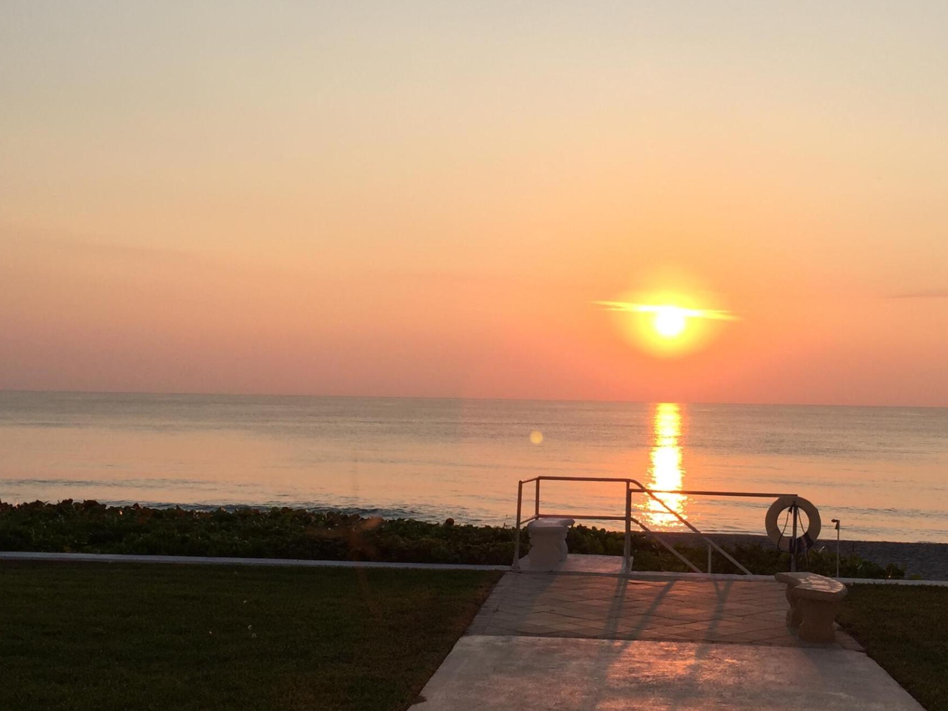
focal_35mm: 49
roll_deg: -1.2
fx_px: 1342
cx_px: 618
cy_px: 387
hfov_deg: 38.5
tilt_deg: +1.2
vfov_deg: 29.7
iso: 32
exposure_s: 1/1041
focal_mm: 4.15
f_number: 2.2
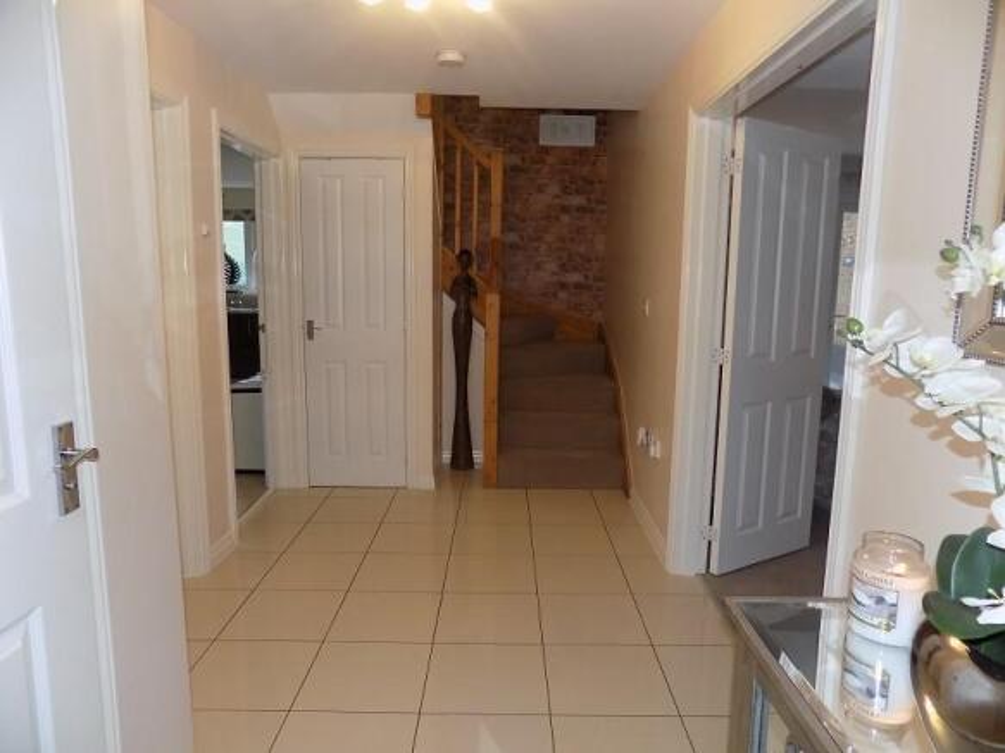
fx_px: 668
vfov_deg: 58.9
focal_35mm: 23
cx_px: 502
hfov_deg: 73.9
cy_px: 376
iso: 200
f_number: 3.1
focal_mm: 4
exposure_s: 1/30
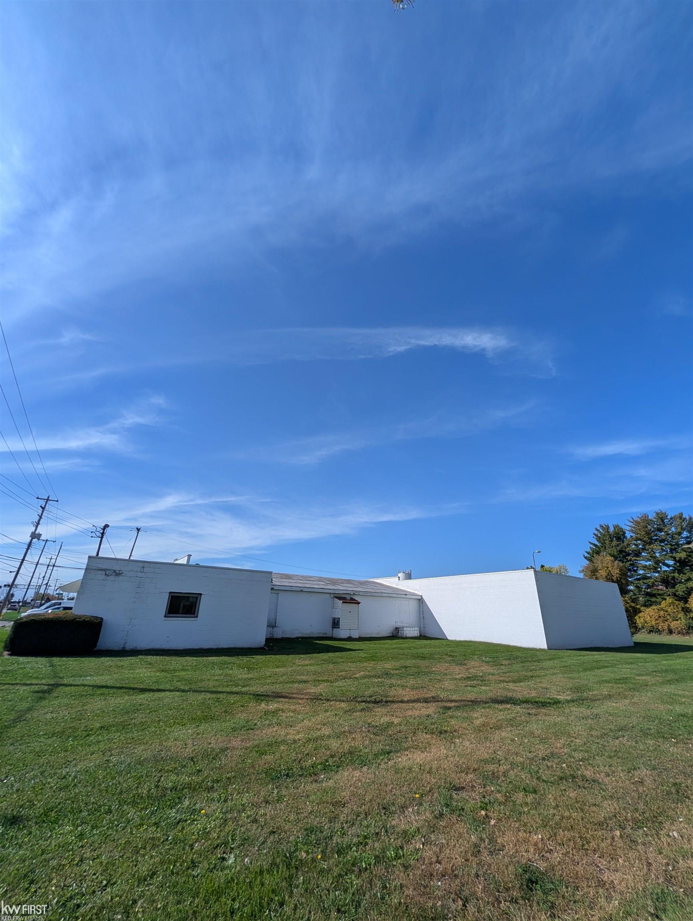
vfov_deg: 110.5
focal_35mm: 12
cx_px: 346
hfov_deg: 94.6
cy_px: 460
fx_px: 320
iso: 50
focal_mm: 2.02
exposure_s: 1/3663
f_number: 1.7
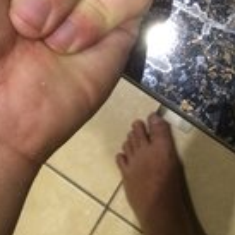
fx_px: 576
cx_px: 192
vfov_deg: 21.0
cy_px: -69
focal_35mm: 75
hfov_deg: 22.7
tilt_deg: -75.0
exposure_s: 1/20
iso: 250
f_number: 2.2
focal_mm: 4.15
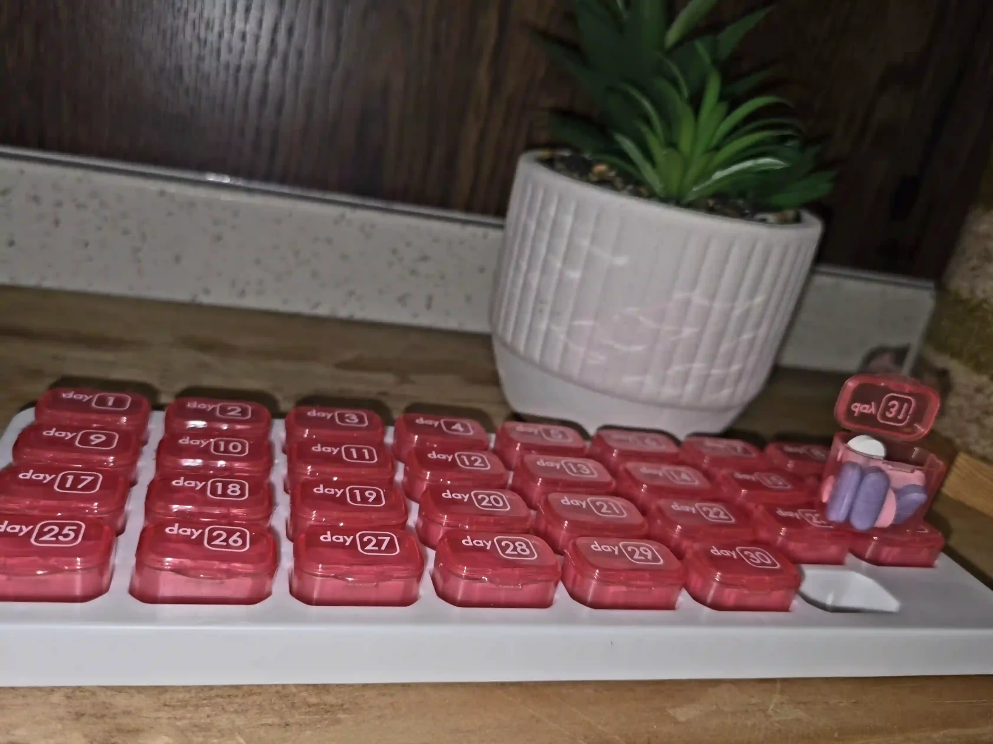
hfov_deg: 73.9
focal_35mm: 23
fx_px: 660
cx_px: 496
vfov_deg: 58.9
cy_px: 372
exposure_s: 1/33
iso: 100
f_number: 1.7
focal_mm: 6.3
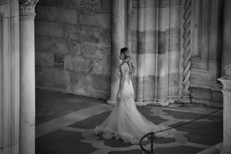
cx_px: 116
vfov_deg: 5.6
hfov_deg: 8.3
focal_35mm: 247
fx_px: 1585
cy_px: 77
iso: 500
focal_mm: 165
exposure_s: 1/250
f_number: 6.3
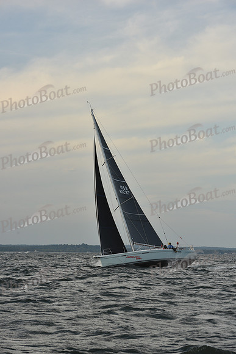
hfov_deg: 12.2
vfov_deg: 18.3
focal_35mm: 112
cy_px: 177
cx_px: 118
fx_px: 1101
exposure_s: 1/400
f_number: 8
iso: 250
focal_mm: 112
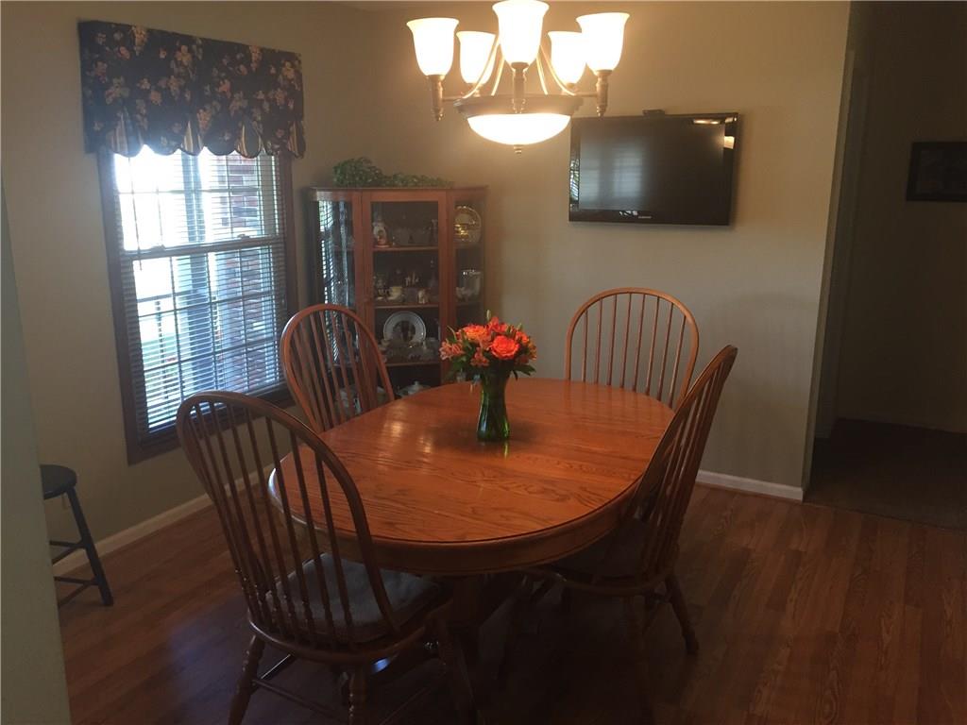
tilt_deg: -13.4
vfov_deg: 48.2
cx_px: 484
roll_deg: -1.2
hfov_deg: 61.7
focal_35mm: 29
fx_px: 810
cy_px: 362
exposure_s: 1/30
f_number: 2.2
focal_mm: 4.15
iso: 50
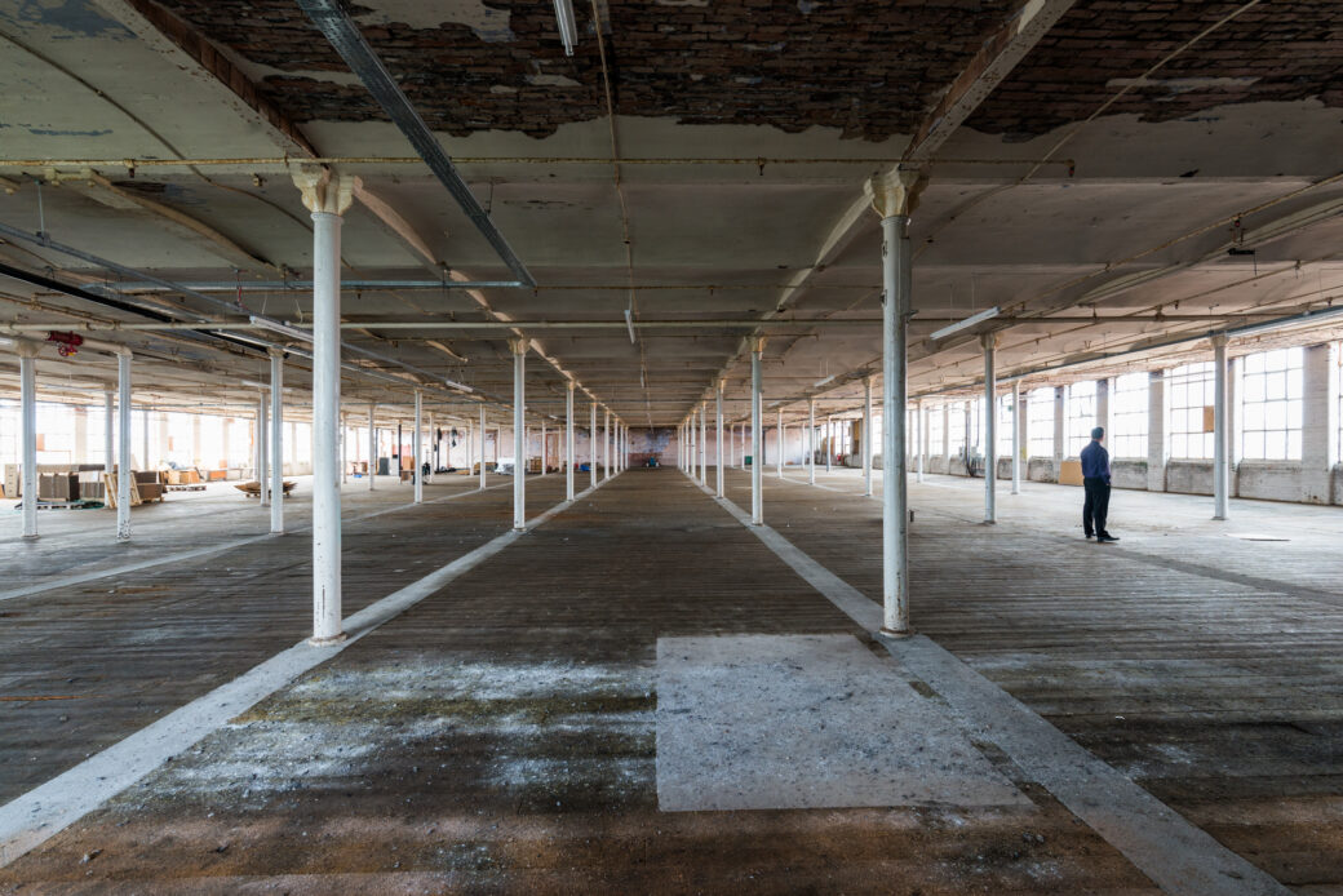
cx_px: 672
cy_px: 448
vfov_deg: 77.4
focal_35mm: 15
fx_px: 560
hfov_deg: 100.4
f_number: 7.1
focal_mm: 15
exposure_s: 1/13
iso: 400
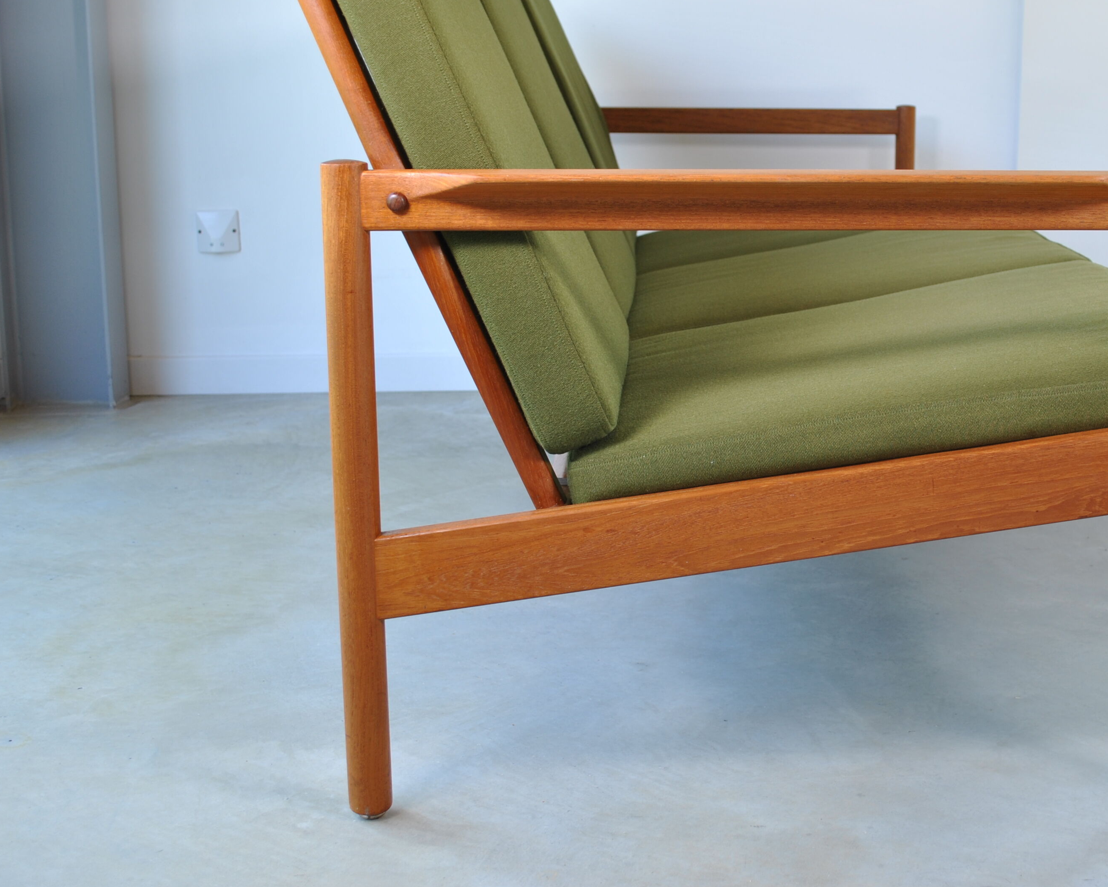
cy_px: 377
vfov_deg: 30.2
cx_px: 740
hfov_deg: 36.9
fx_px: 1640
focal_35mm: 50
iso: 100
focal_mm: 24
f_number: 5.6
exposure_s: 1/25
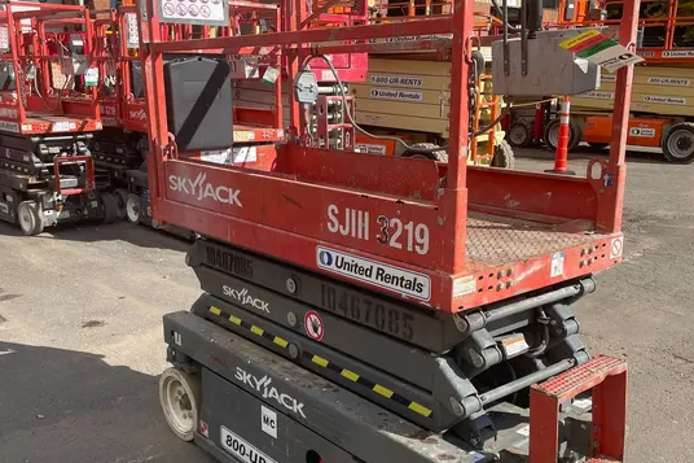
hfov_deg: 51.9
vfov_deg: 35.8
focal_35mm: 37
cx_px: 348
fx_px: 713
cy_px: 273
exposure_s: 1/3731
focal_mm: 4.2
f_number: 1.6
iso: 50
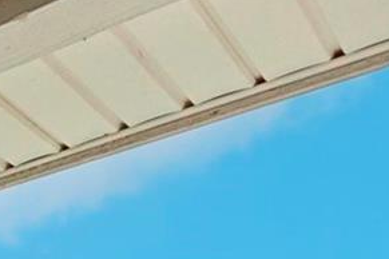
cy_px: 597
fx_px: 951
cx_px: -313
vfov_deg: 12.6
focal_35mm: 88
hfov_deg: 18.2
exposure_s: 1/500
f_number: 8
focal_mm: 16
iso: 400
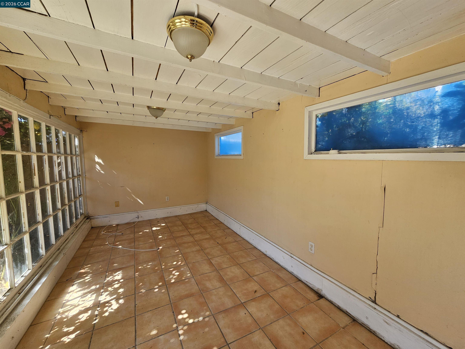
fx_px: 175
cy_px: 174
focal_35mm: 13
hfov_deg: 106.2
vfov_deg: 89.9
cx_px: 232
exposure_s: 1/145
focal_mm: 2.2
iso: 50
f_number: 2.2
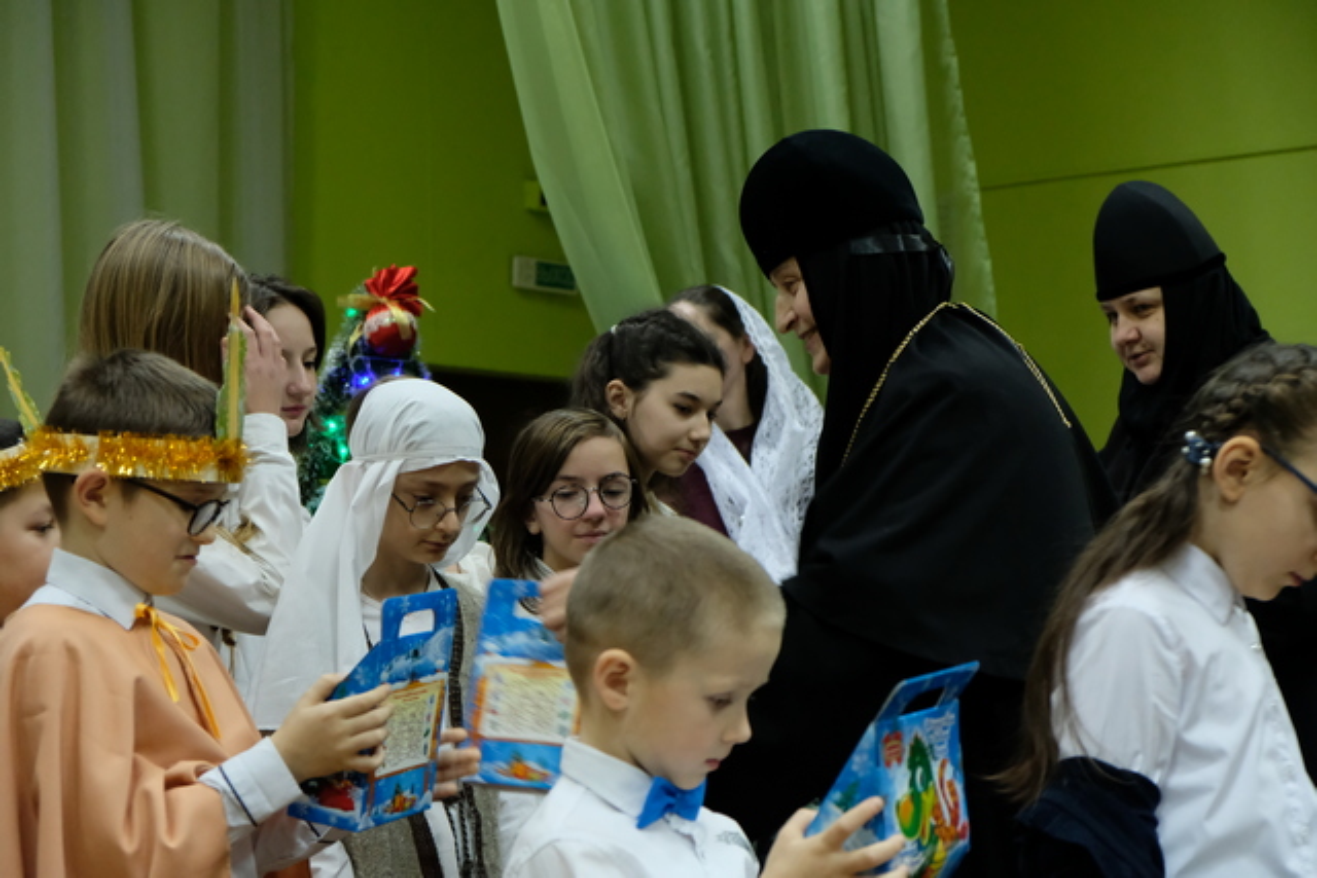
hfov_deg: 27.7
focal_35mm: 73
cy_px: 439
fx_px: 2671
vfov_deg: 18.7
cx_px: 658
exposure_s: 1/80
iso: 3200
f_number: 4
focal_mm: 48.4
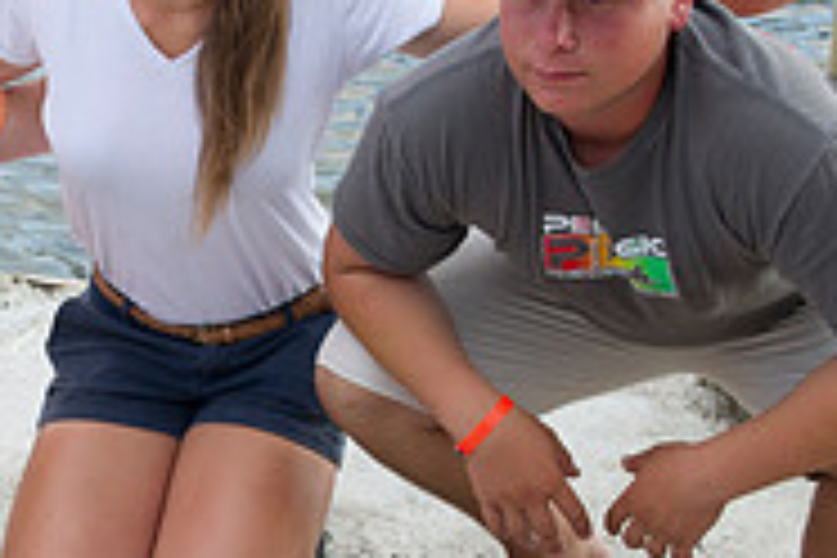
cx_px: 212
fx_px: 2325
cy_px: 410
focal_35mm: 100
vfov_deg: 13.6
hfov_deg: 20.3
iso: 200
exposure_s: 1/200
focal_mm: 32
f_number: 5.6
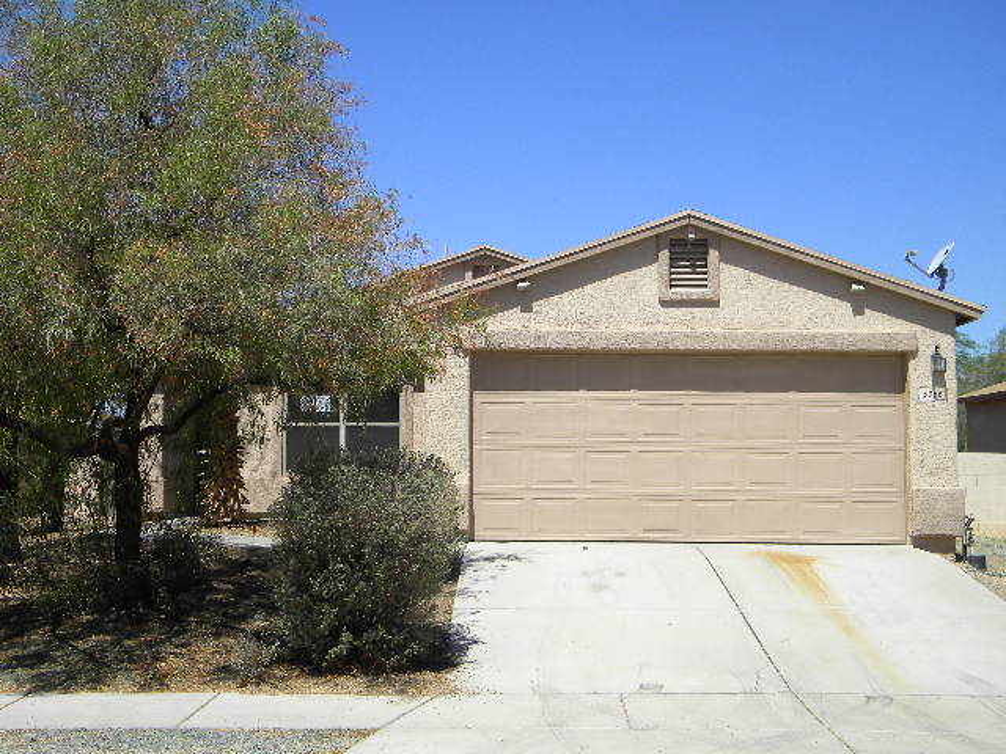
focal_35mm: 47
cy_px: 377
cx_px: 503
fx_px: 1366
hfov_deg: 40.4
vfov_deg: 30.9
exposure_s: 1/228
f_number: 7.8
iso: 80
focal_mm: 8.6
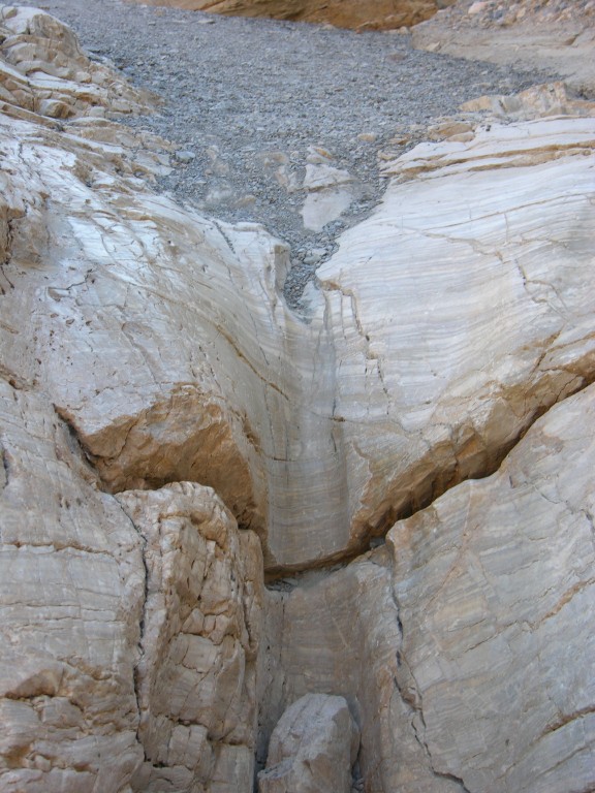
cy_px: 396
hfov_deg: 19.9
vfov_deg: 26.3
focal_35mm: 74
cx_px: 298
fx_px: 1696
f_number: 3.3
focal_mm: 18.8
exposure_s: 1/68.7
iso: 50
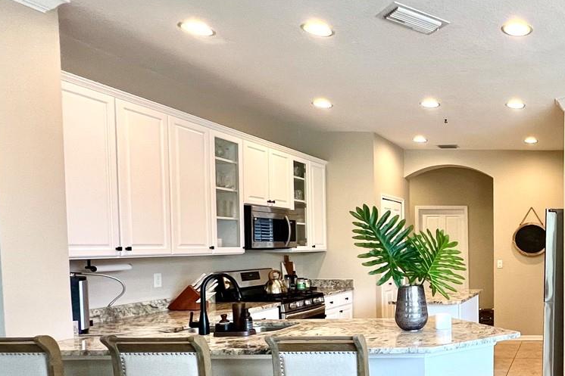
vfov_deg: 43.9
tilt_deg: -3.0
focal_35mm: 29
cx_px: 563
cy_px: 267
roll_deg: +0.2
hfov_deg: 51.3
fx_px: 455
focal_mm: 1.57
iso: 250
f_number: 1.8
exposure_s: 1/120
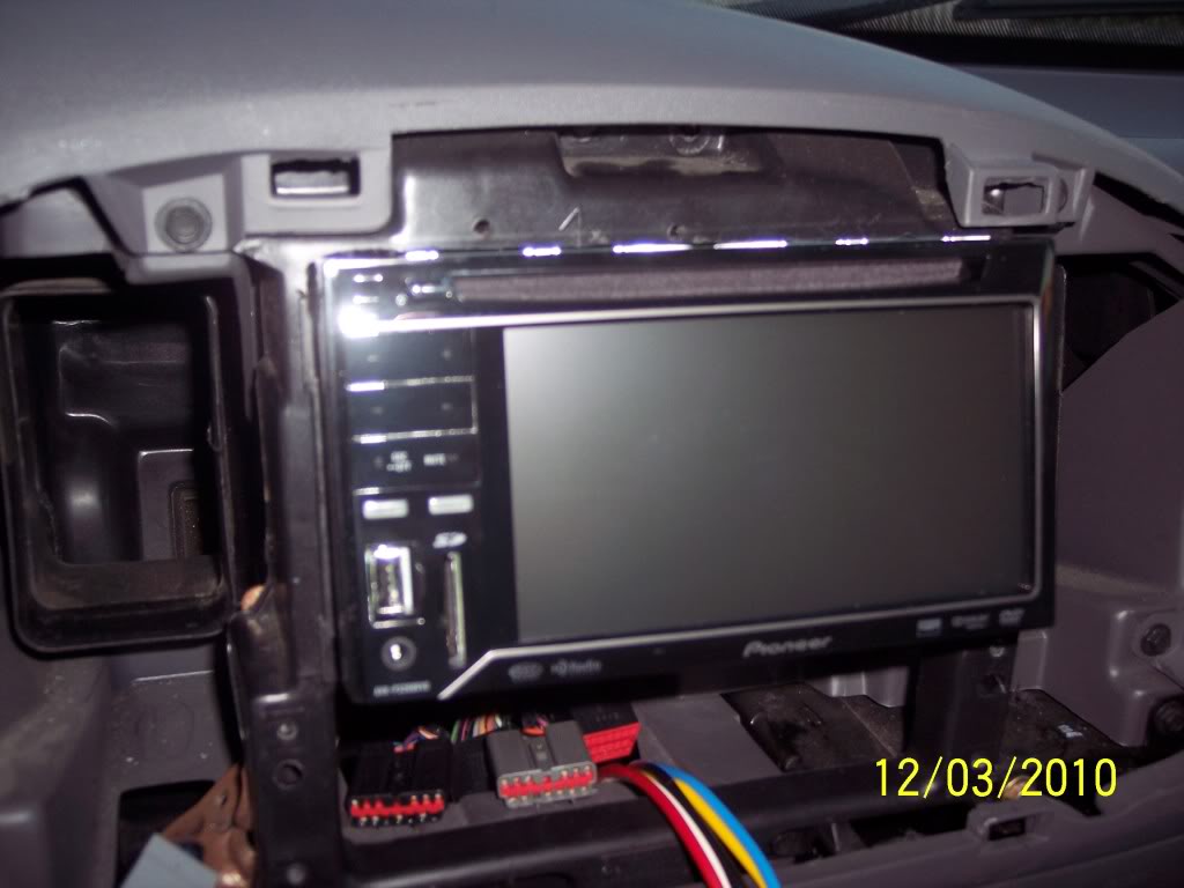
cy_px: 444
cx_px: 592
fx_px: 1334
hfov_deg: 47.9
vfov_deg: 36.8
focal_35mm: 39
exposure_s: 1/60
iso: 100
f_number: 2.8
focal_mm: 8
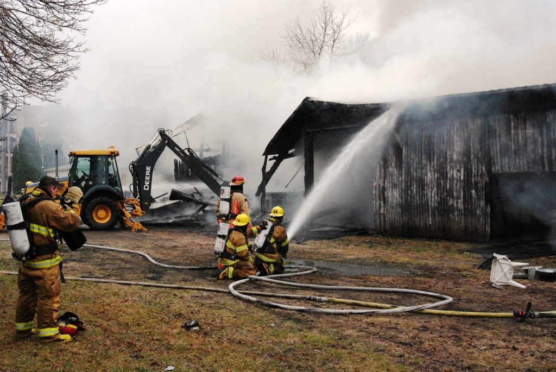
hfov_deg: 42.3
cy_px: 186
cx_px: 278
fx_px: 719
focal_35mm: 46
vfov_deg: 29.0
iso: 1600
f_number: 9
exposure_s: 1/800
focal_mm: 31
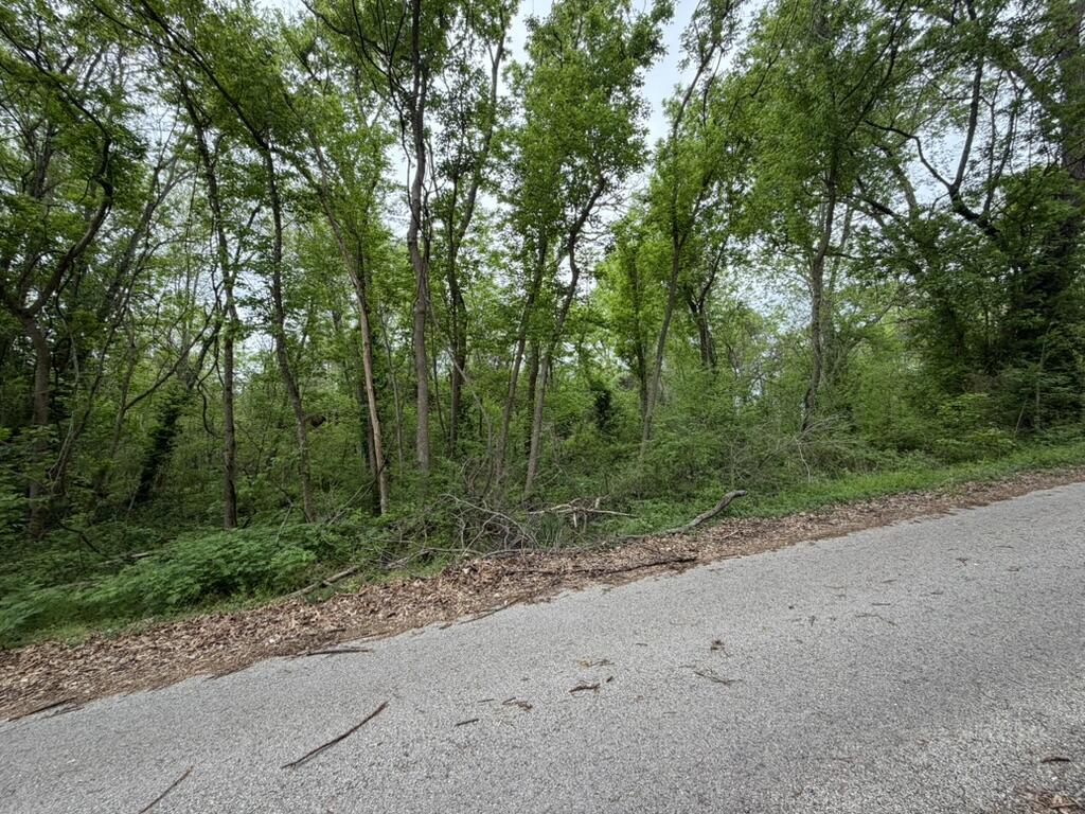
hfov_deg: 102.1
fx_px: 439
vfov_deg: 85.7
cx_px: 542
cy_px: 407
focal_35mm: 14
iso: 64
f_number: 2.2
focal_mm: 2.22
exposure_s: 1/121
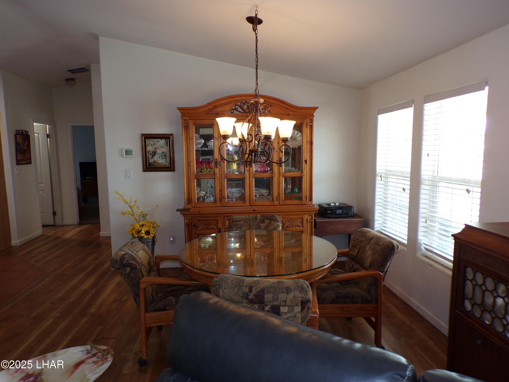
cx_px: 254
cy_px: 191
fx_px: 353
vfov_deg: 56.8
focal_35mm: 24
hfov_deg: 71.6
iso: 123
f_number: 3
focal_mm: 4.3
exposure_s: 1/34
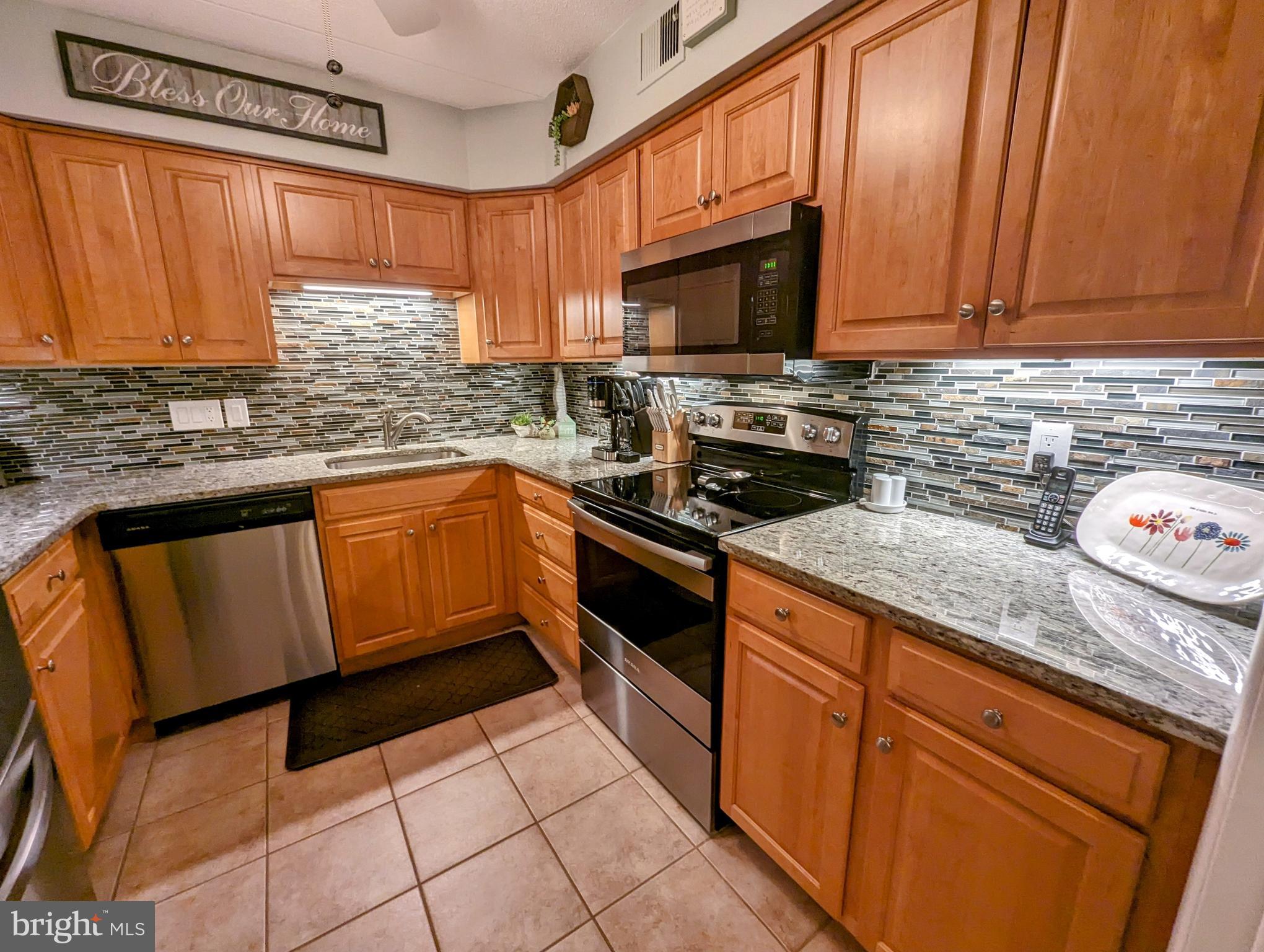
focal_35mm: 13
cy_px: 476
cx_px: 632
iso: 57
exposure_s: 1/30
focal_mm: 1.95
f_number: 2.2
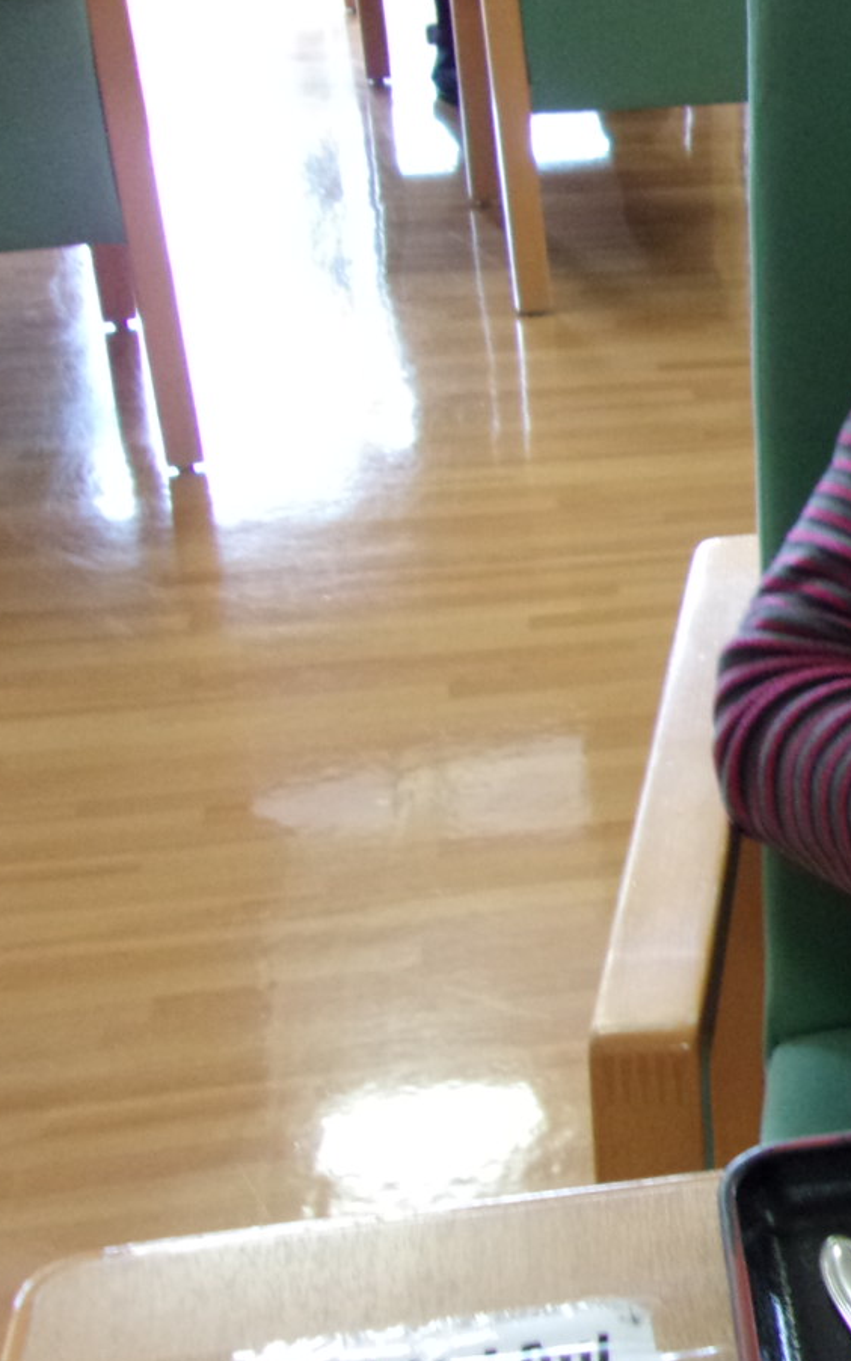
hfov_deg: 17.3
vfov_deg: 31.5
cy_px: 610
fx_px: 2411
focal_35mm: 65
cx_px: 1402
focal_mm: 4.9
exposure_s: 1/34
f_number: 3
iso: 310
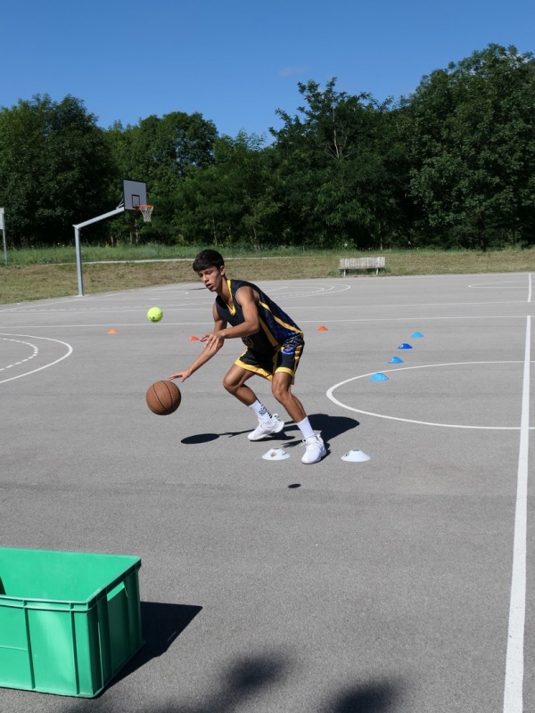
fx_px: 865
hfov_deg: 34.3
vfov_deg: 44.8
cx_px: 268
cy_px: 356
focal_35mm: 42
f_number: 4
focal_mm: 14.2
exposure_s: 1/1600
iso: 125
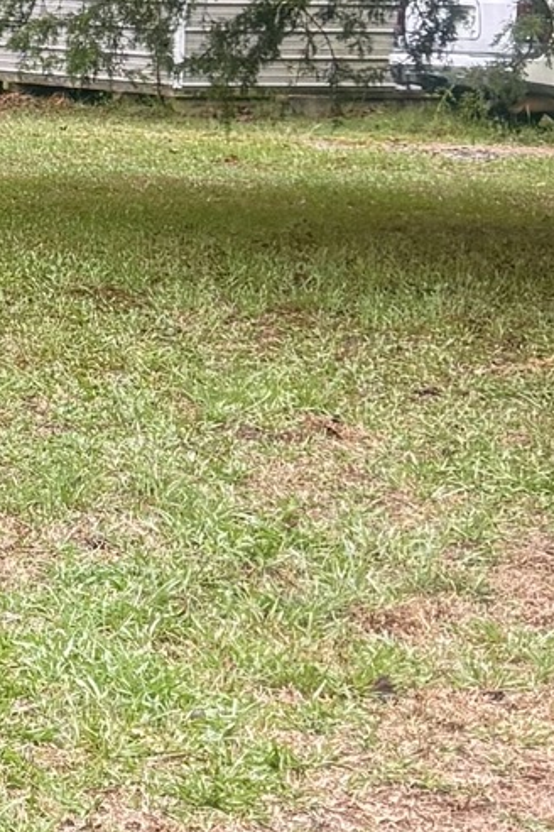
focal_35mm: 157
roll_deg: -1.0
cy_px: 348
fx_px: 3624
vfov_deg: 13.1
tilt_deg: -8.5
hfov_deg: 7.6
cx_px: -1143
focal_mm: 5.96
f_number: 1.6
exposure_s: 1/154
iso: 64
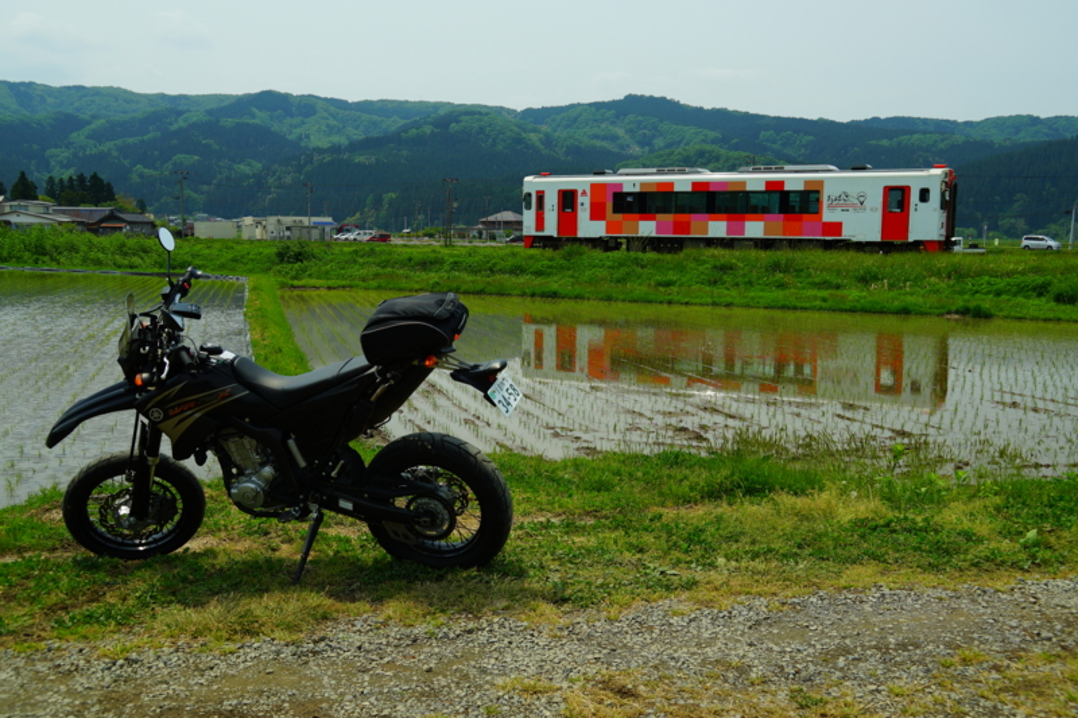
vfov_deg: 36.9
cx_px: 539
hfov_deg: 53.1
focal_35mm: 36
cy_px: 359
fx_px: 1078
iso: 100
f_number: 6.7
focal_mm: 24
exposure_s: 1/750
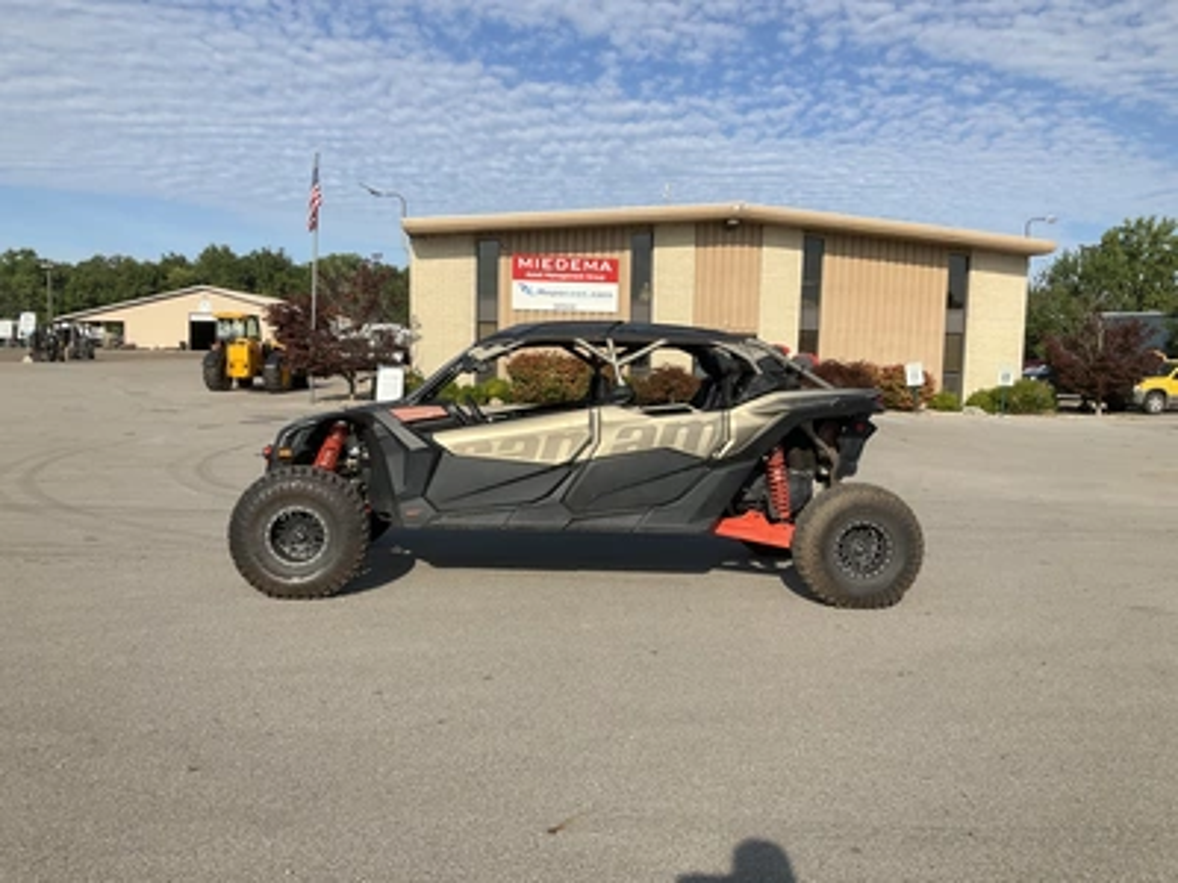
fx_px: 987
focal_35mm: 29
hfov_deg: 61.7
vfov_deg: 48.2
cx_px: 589
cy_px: 442
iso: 25
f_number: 1.8
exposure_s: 1/2427
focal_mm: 3
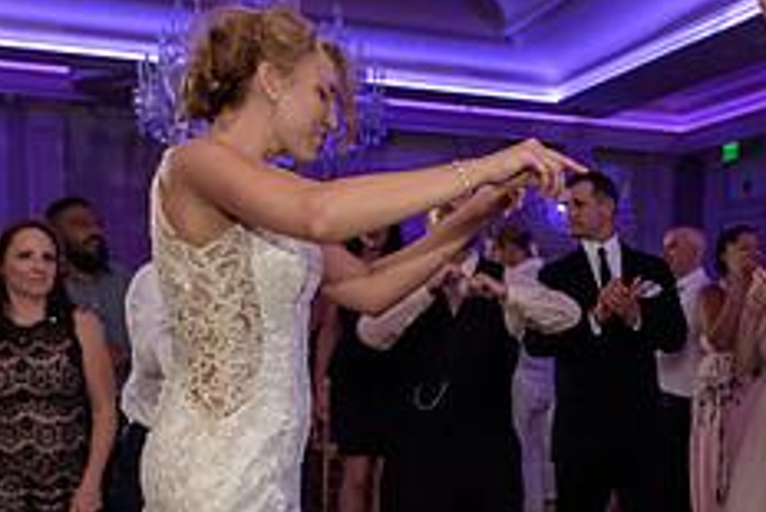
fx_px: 1277
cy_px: 520
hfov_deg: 32.8
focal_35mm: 60
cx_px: 565
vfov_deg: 21.8
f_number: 3.2
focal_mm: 24
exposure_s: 1/125
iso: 1600
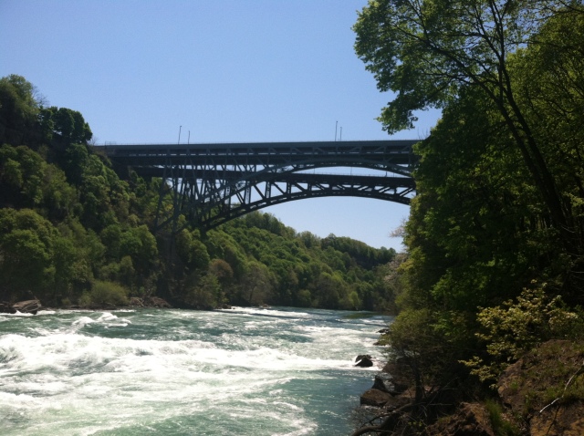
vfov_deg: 40.6
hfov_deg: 52.7
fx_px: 590
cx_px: 292
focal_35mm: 35
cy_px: 218
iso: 80
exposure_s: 1/1364
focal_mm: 3.85
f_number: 2.8
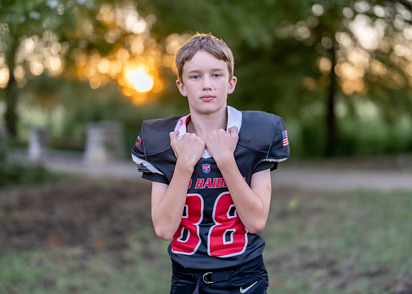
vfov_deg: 24.9
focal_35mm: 57
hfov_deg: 34.4
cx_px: 222
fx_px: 665
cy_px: 144
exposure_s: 1/320
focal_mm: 50
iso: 100
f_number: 1.2
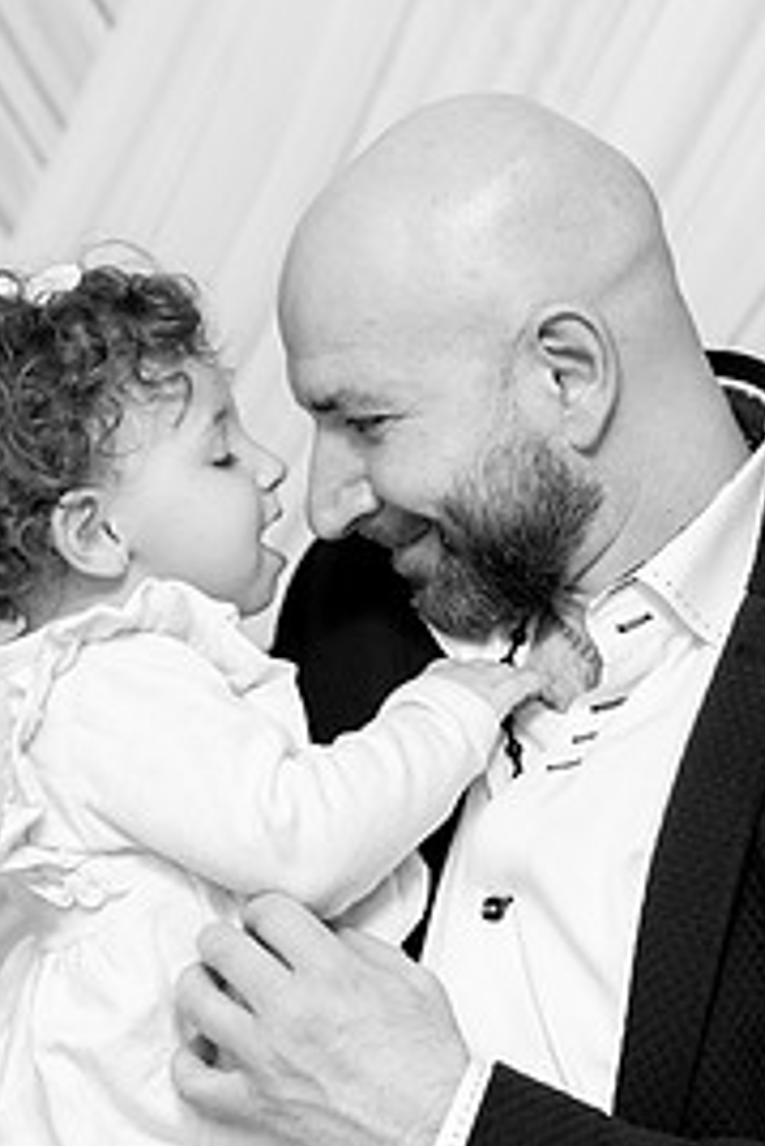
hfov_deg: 13.8
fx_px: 3151
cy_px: 812
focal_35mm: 99
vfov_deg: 20.5
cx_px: 449
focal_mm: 59
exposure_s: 1/160
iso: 1600
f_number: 2.8
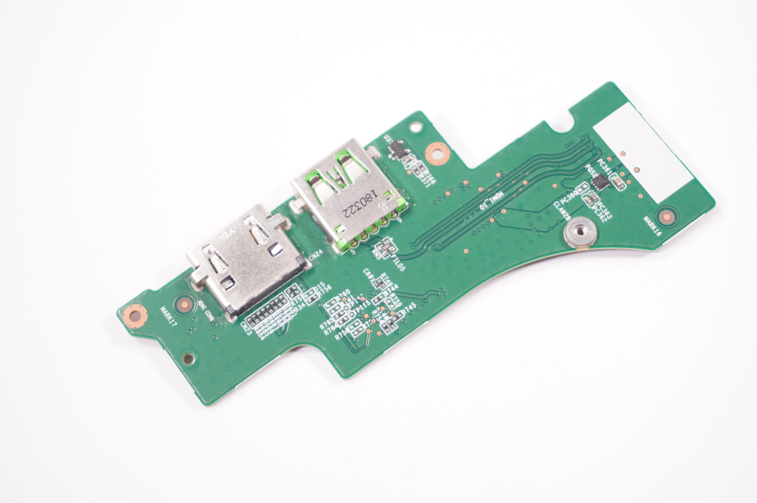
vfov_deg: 20.1
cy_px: 252
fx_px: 1418
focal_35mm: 68
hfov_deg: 29.9
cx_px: 378
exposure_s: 1/200
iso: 800
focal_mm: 45
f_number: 5.6
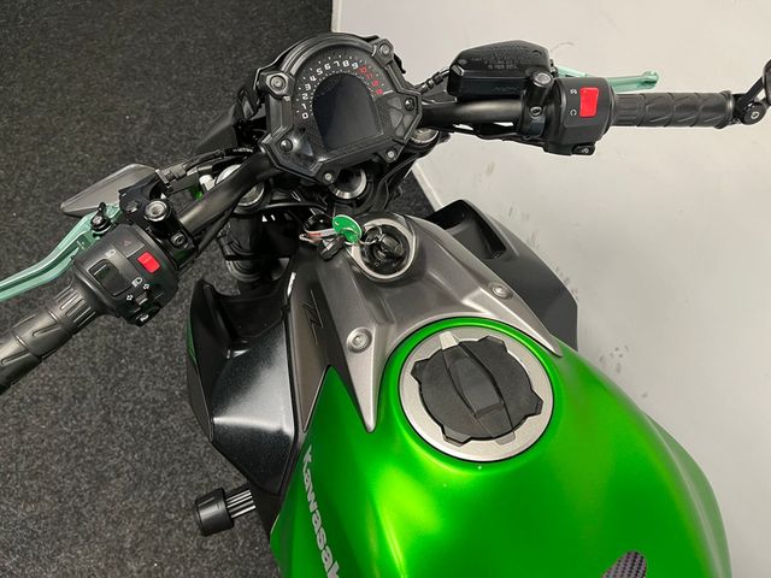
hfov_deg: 67.3
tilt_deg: -54.6
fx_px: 579
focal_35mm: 26
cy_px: 289
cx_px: 386
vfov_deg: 53.1
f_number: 1.6
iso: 160
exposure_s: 1/50
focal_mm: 5.1
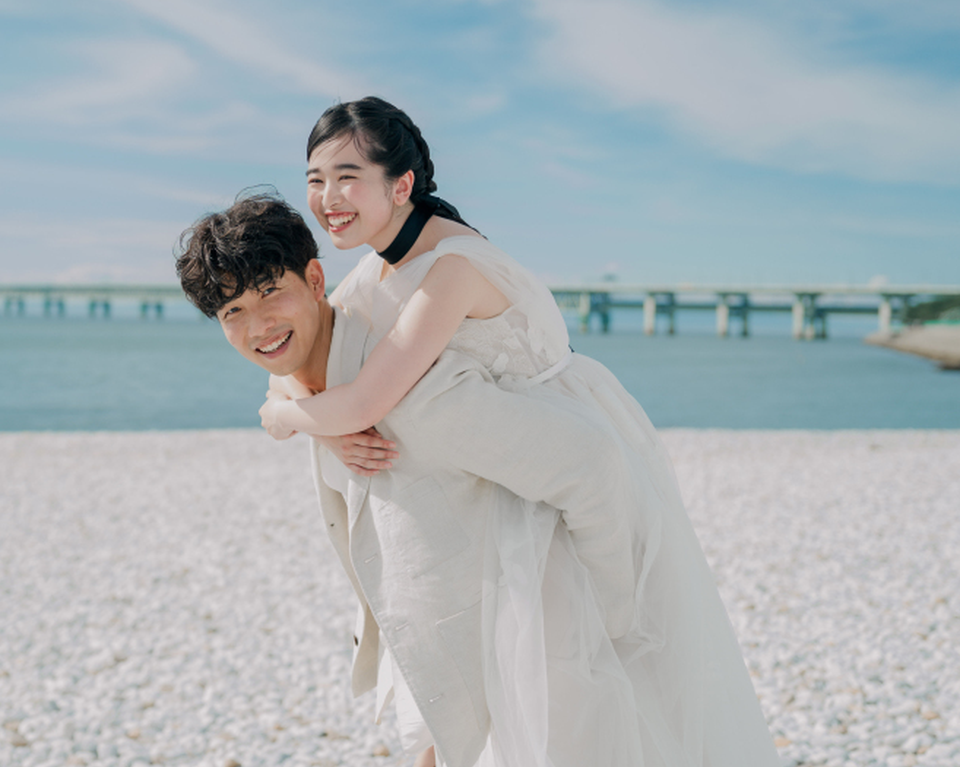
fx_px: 1136
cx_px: 463
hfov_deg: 45.8
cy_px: 388
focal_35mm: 40
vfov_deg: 37.3
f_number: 2
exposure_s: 1/1250
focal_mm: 35
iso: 50
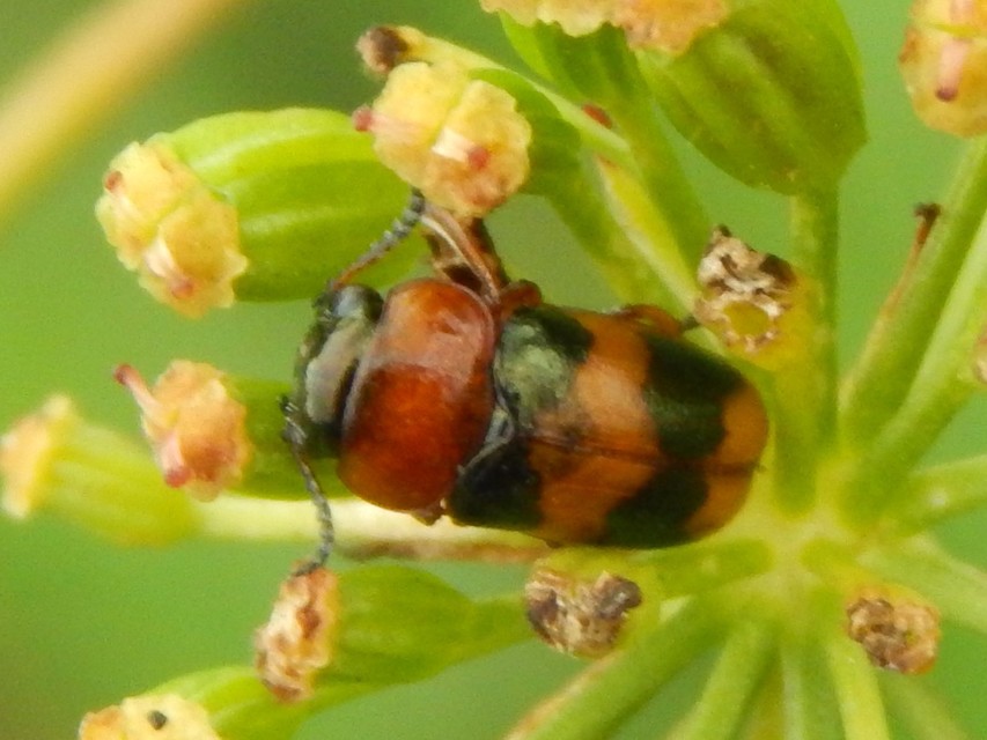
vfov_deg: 8.2
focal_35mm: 182
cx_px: 494
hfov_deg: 10.9
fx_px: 5190
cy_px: 370
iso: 360
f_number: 5.3
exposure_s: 1/30
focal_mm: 32.8
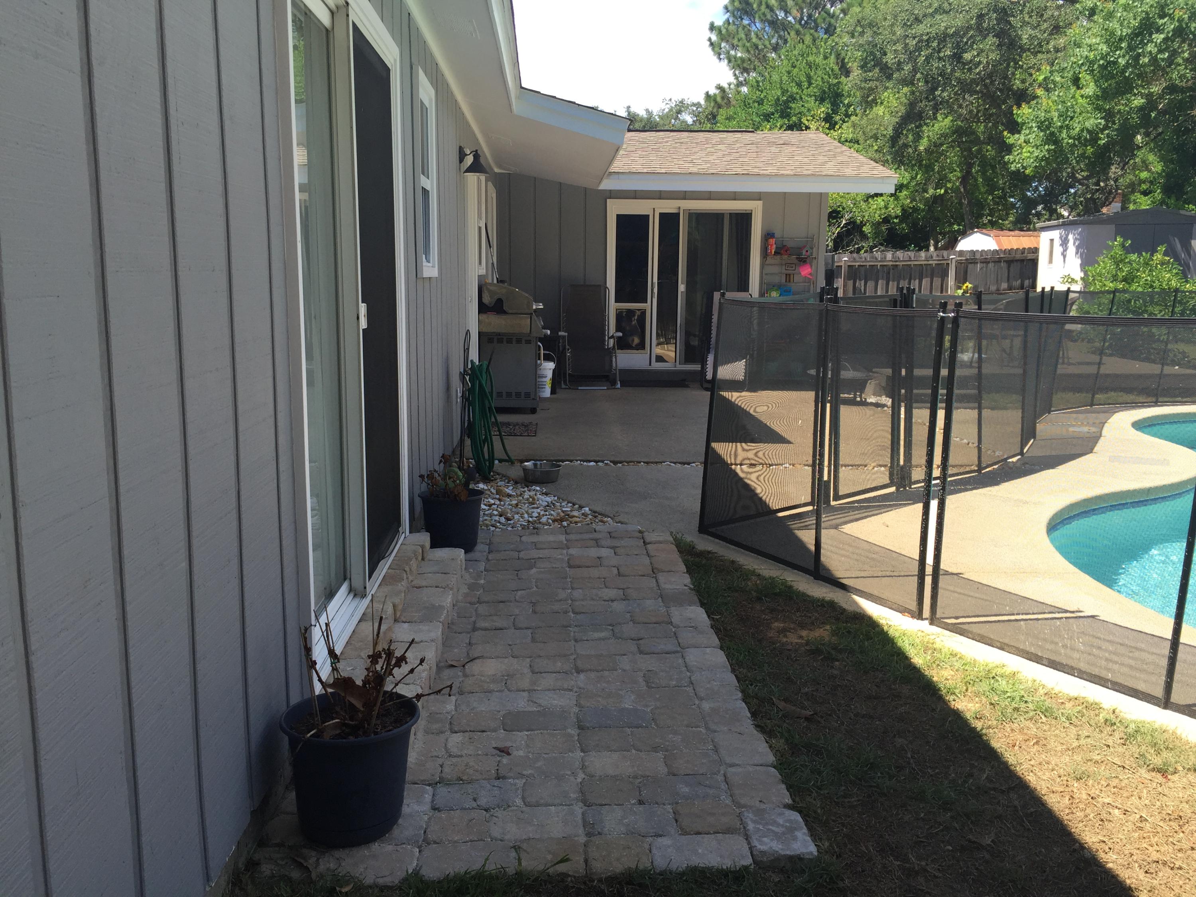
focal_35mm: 29
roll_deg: -2.1
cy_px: 448
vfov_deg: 48.2
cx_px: 598
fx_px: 1002
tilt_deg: -10.5
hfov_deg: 61.7
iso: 32
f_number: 2.2
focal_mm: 4.15
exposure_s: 1/694
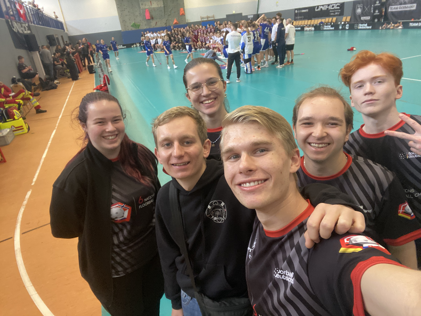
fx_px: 280
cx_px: 210
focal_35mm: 23
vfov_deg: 58.9
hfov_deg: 73.9
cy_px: 158
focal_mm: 2.71
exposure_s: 1/50
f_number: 2.2
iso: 250
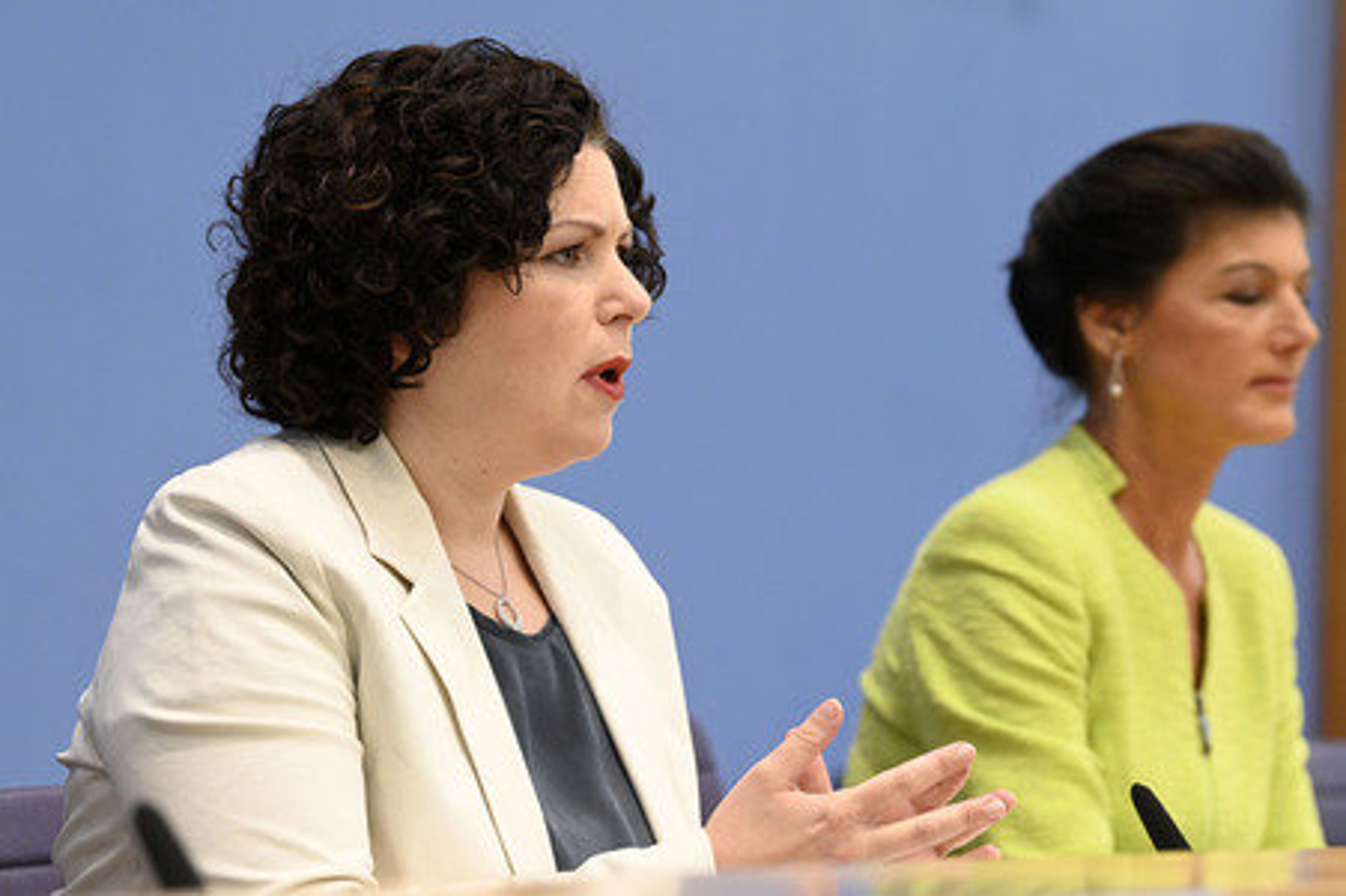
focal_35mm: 135
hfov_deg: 15.2
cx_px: 673
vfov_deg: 10.1
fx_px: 5044
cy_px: 448
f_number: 5.6
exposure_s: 1/640
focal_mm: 135
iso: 5000
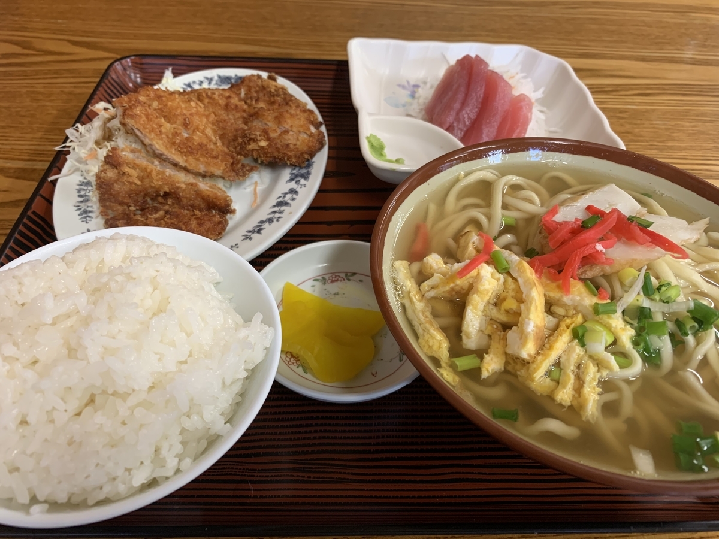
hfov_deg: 67.3
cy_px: 270
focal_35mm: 26
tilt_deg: -46.0
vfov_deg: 53.1
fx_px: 540
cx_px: 360
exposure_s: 1/60
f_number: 1.8
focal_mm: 4.25
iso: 160
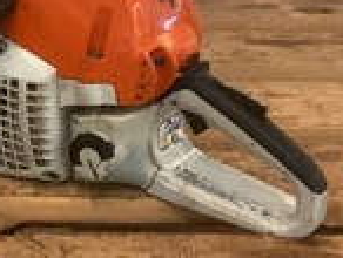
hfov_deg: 19.2
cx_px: -7
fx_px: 983
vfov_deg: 15.0
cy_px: 135
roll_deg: -1.9
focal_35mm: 99
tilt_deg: -25.0
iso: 320
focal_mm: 3
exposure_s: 1/33
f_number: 1.8
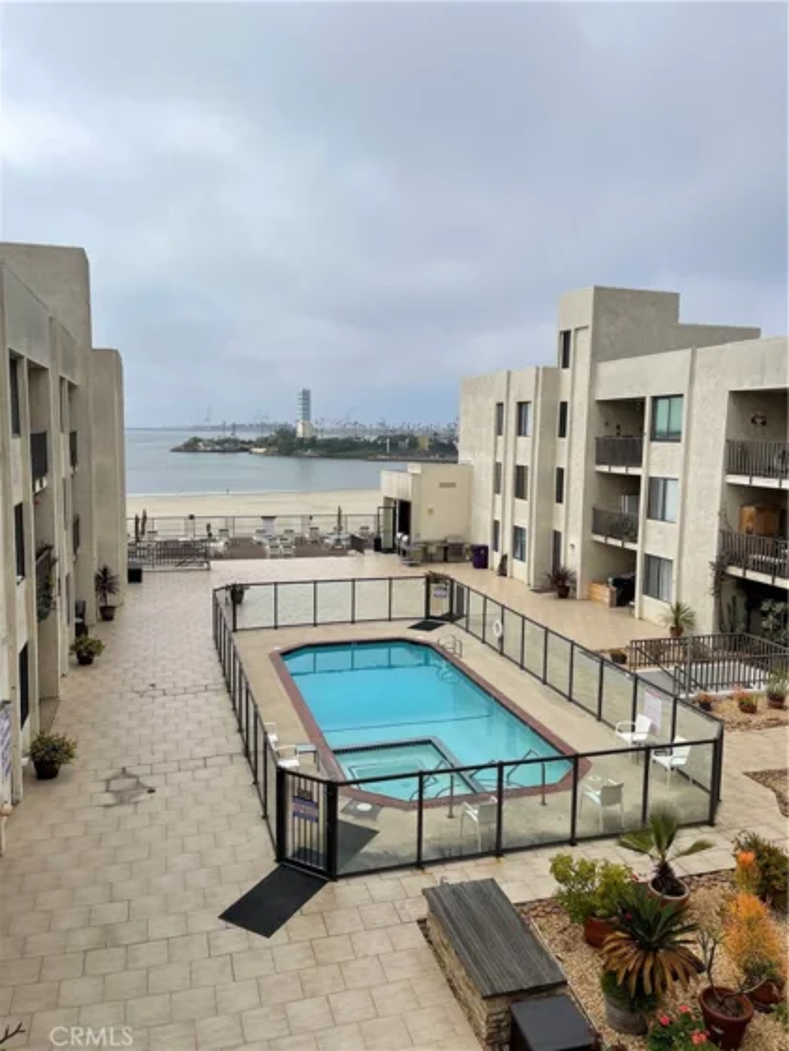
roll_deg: -1.2
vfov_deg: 67.3
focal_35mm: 26
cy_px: 526
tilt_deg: -6.2
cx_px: 394
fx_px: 790
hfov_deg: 53.1
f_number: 1.6
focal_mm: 5.1
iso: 32
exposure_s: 1/6579
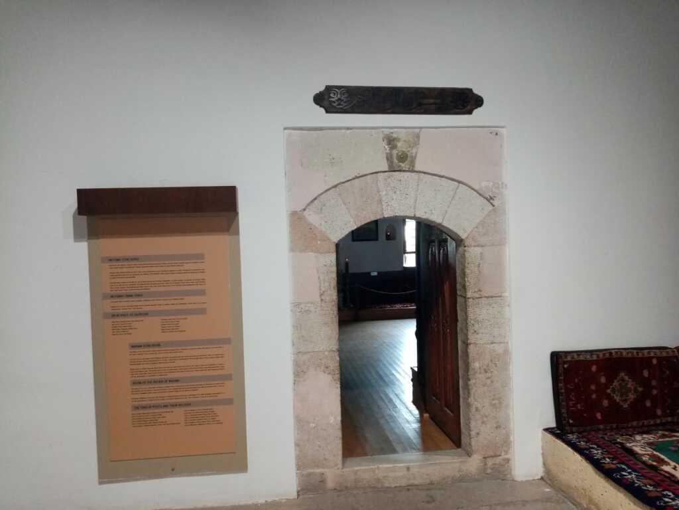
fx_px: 510
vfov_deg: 53.1
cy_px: 255
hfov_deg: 67.3
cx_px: 340
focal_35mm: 26
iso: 463
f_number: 1.8
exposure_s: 1/33.3
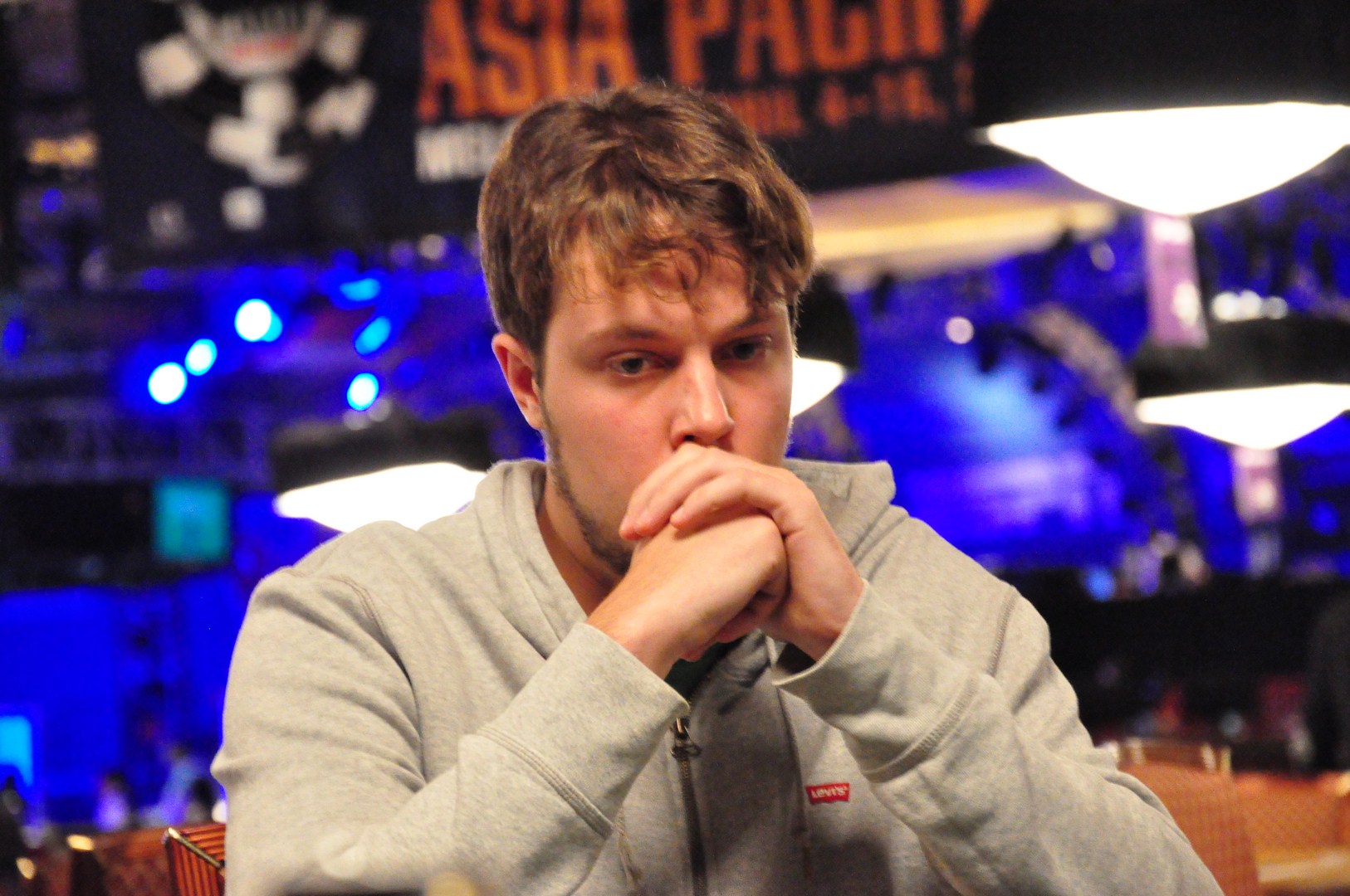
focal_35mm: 158
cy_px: 448
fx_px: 5899
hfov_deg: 13.1
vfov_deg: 8.7
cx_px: 675
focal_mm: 105
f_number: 5.6
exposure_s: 1/40
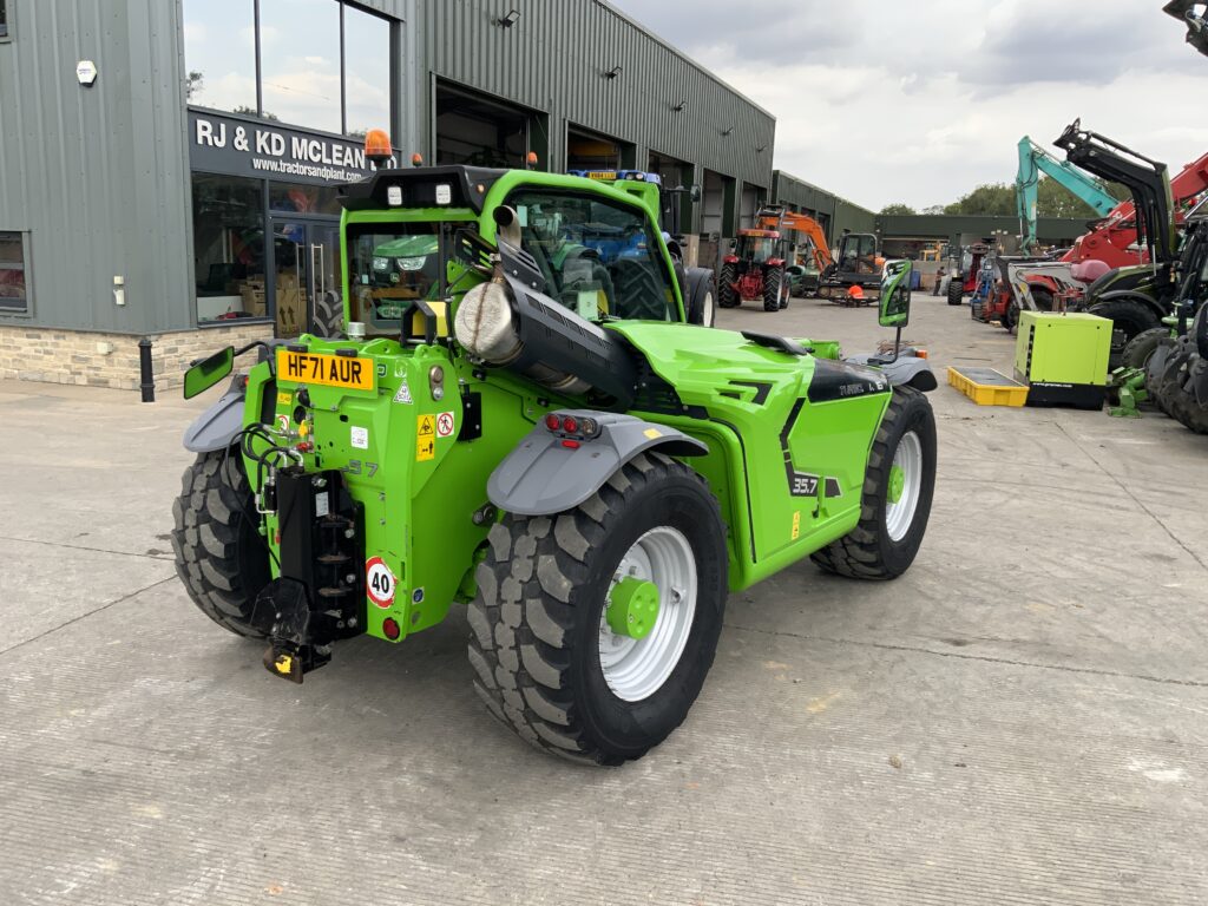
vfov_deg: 48.2
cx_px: 604
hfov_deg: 61.7
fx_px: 1012
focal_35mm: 29
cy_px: 453
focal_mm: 3
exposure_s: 1/432
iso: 16
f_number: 1.8
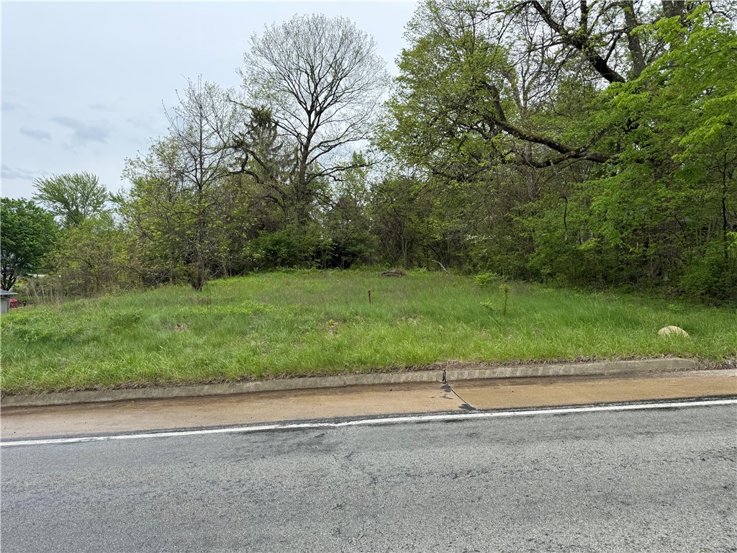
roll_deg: -1.7
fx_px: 511
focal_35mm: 24
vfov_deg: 56.8
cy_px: 276
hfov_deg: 71.6
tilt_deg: +1.8
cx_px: 368
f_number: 1.78
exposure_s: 1/1410
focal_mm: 6.76
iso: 80
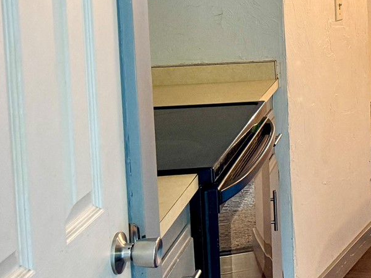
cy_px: 3
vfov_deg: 17.6
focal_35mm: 82
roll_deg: +0.5
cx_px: 554
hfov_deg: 20.5
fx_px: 879
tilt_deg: -3.7
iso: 250
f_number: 1.78
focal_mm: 6.76
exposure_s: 1/60
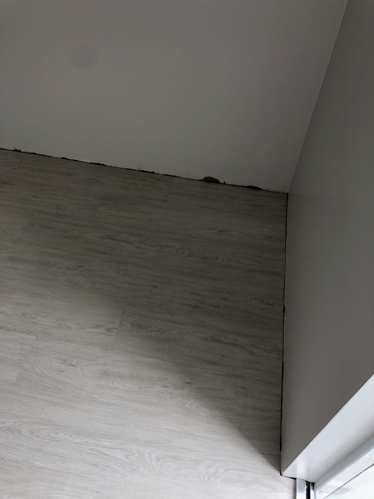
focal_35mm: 28
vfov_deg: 63.4
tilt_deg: -48.5
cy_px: 250
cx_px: 187
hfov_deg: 49.7
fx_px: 403
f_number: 1.8
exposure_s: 1/120
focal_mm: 4
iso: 64
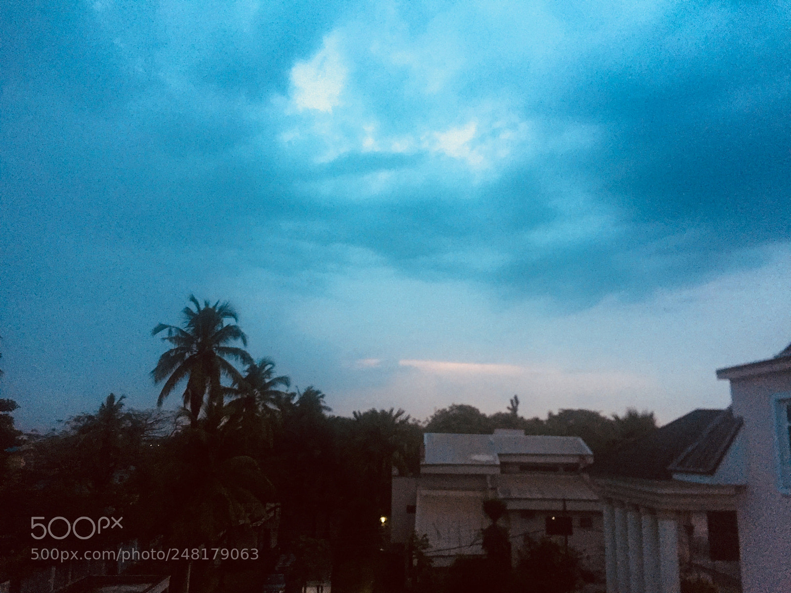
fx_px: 663
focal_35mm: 29
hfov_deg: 61.7
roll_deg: -1.6
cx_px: 396
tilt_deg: +10.8
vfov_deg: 48.2
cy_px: 296
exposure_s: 1/17
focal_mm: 4.15
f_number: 2.2
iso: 250
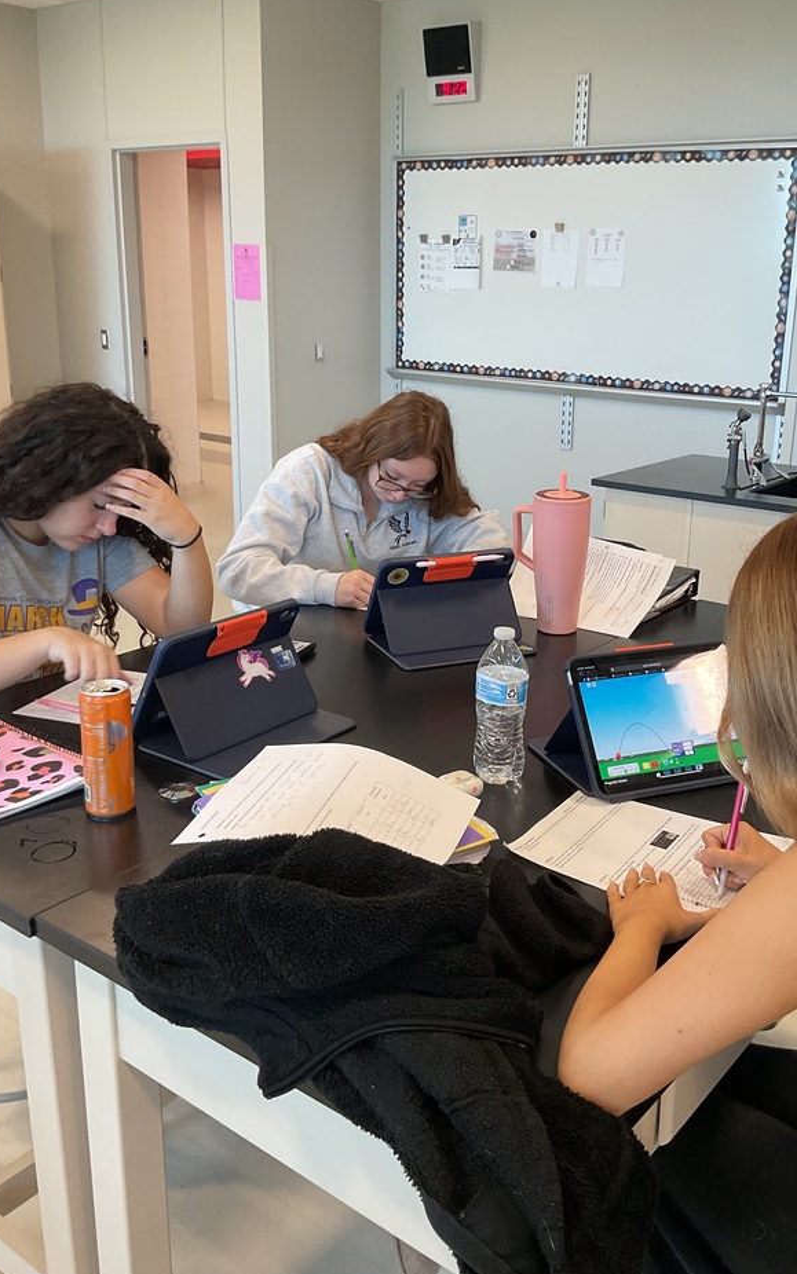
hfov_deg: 37.2
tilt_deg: -16.0
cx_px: 467
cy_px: 601
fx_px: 1181
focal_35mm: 34
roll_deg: -1.2
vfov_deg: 56.7
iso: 64
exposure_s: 1/60
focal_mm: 3
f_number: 1.8
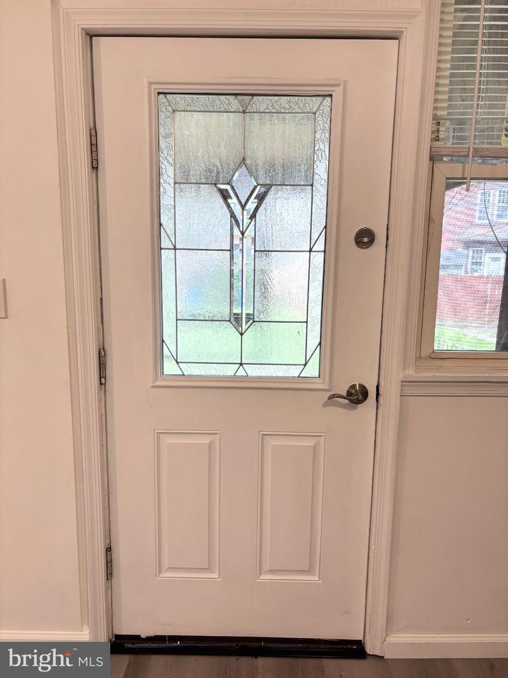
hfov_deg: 53.1
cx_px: 254
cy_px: 339
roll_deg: -2.7
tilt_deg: -9.6
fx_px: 509
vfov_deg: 67.3
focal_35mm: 26
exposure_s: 1/120
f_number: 1.6
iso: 125
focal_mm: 5.96
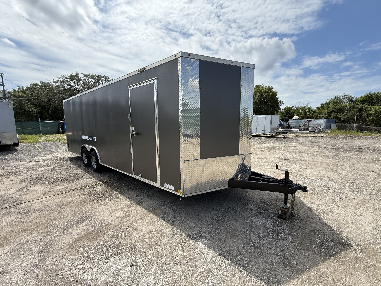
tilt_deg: -6.6
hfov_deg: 102.1
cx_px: 190
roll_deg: -0.4
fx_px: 154
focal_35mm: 14
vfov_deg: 85.7
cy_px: 143
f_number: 2.2
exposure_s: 1/1399
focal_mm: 2.22
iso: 50
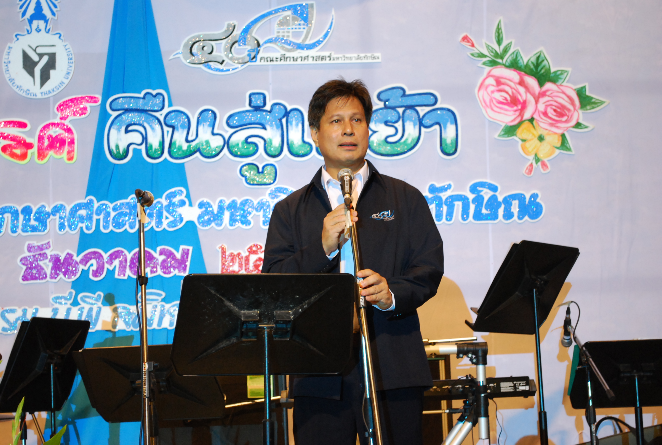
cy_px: 222
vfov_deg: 16.6
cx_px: 331
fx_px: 1520
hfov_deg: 24.6
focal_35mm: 82
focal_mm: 55
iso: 800
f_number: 5.6
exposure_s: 1/10
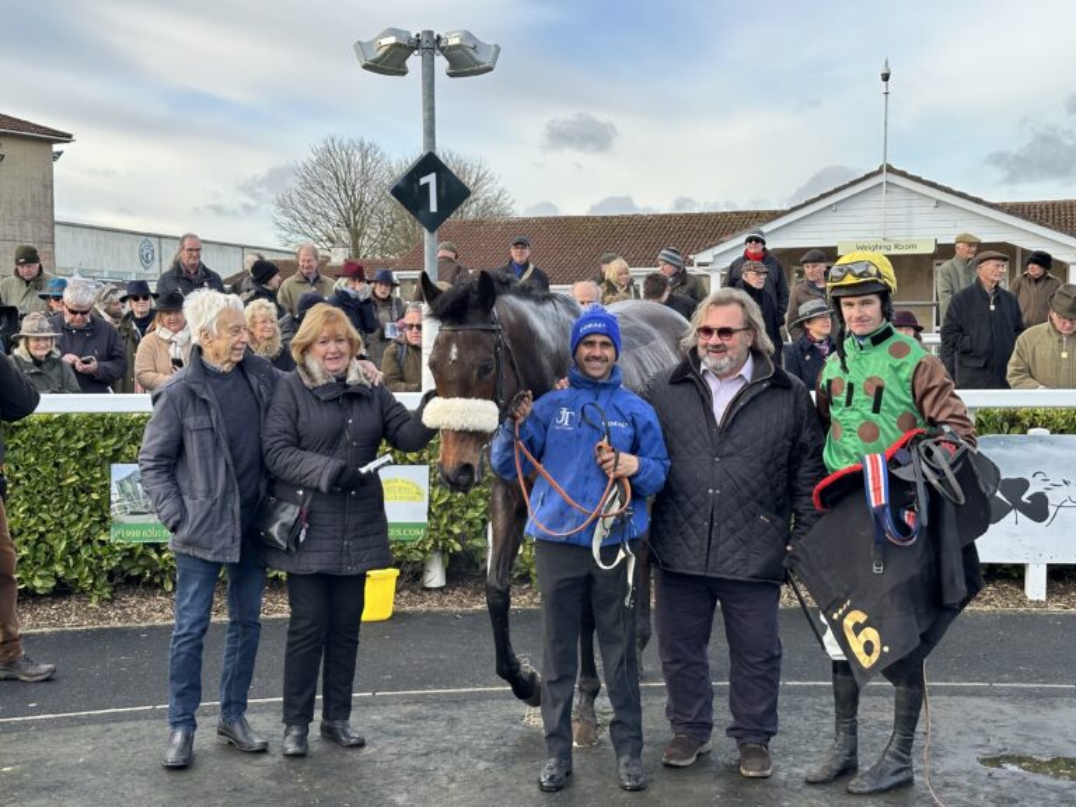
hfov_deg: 39.7
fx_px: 1492
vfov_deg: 30.3
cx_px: 538
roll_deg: +0.2
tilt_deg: -1.6
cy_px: 404
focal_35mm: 48
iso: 64
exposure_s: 1/672
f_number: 1.78
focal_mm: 6.86
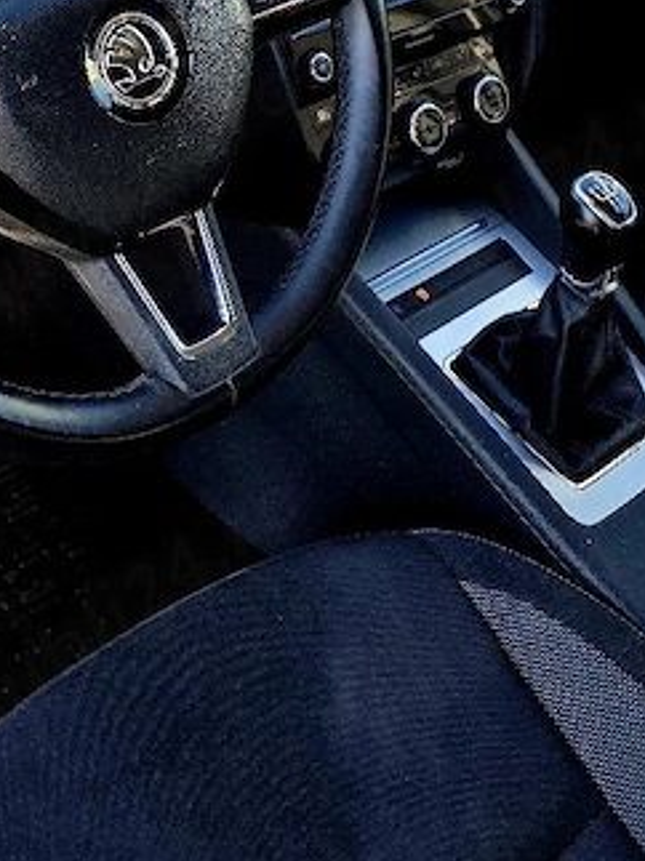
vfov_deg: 29.4
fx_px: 1417
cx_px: 232
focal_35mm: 57
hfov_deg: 25.5
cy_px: -157
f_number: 1.7
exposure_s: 1/182
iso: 40
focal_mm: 6.3
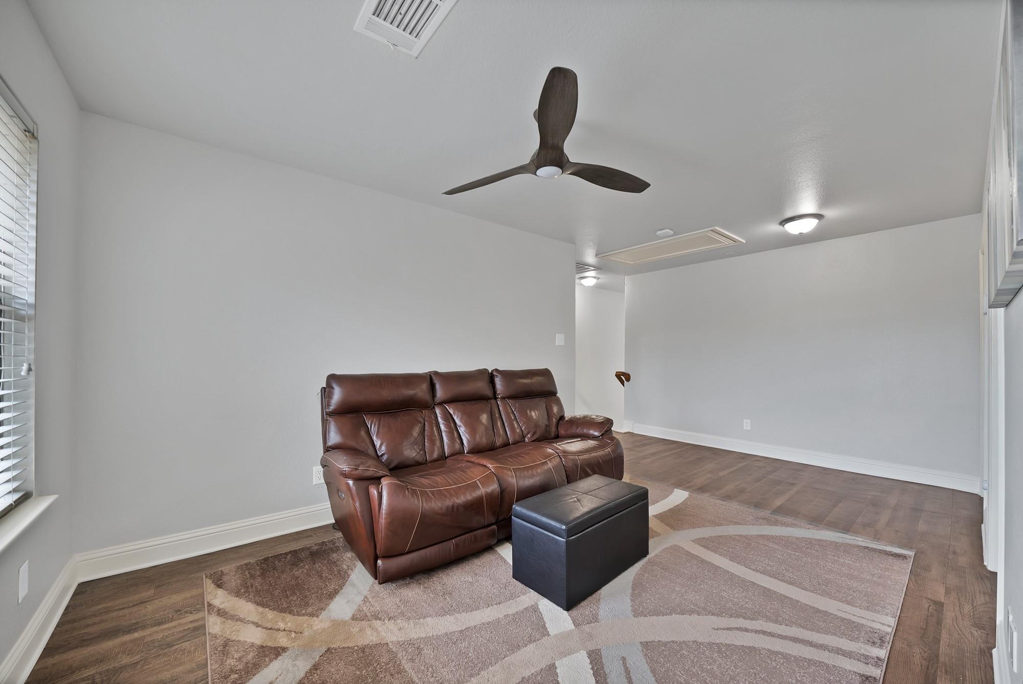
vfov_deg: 90.1
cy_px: 342
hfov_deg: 112.6
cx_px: 512
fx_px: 341
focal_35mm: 12
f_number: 9
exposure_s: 1/2
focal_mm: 12
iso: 640
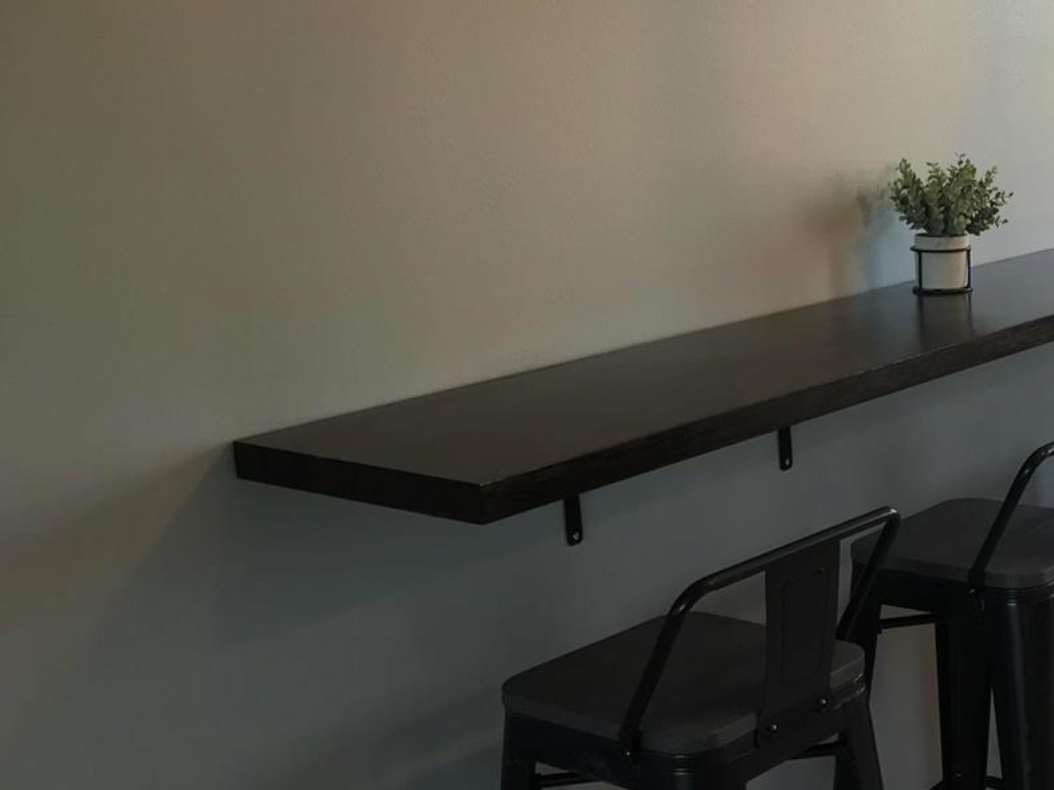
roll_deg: +3.0
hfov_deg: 31.7
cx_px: 1006
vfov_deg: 25.6
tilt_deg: -11.3
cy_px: 384
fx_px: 1735
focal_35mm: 57
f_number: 1.8
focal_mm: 3.99
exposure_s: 1/30
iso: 32
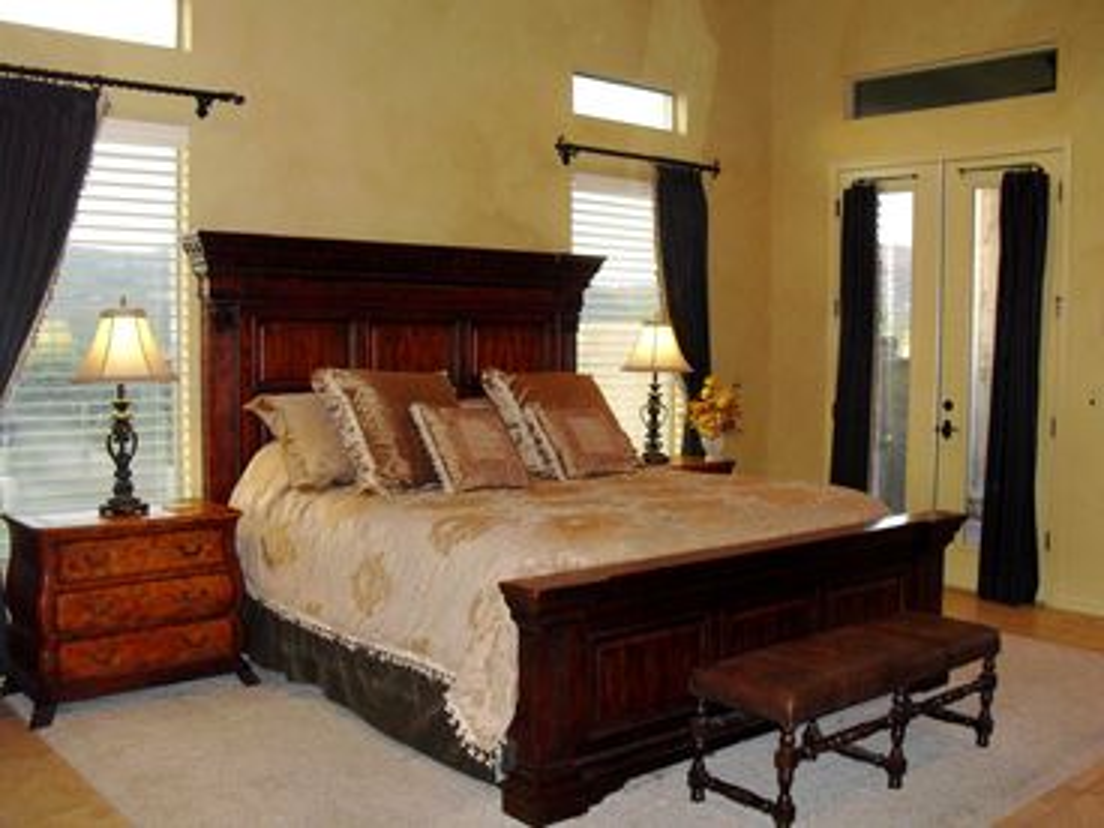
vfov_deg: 39.7
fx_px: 1148
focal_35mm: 36
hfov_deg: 51.4
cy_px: 414
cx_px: 552
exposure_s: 1/60
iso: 400
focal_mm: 6.3
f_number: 3.1
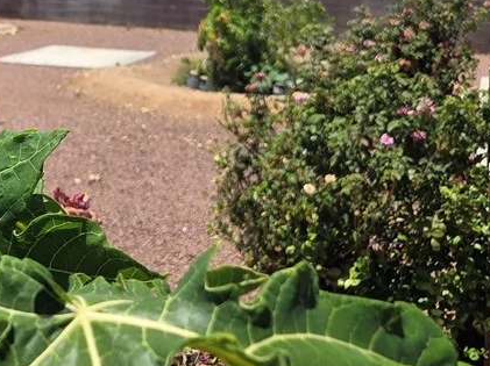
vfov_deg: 24.6
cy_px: -15
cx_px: 58
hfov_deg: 32.8
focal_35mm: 56
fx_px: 792
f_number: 1.8
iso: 80
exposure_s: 1/5699
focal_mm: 5.4
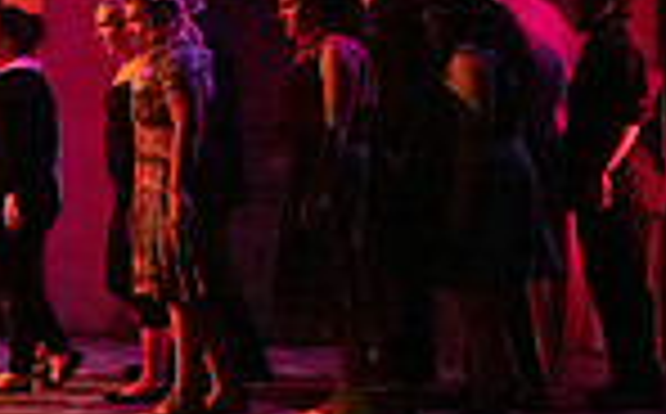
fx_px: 3045
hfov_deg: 11.7
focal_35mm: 168
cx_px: -468
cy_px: 56
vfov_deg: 7.8
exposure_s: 1/400
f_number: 3.2
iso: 5000
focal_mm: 42
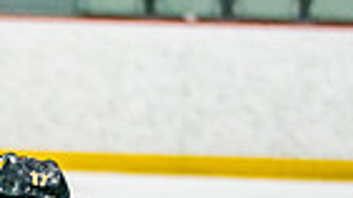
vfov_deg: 1.3
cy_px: 438
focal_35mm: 905
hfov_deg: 2.4
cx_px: -389
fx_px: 8463
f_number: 2.8
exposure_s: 1/640
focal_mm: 105
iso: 640
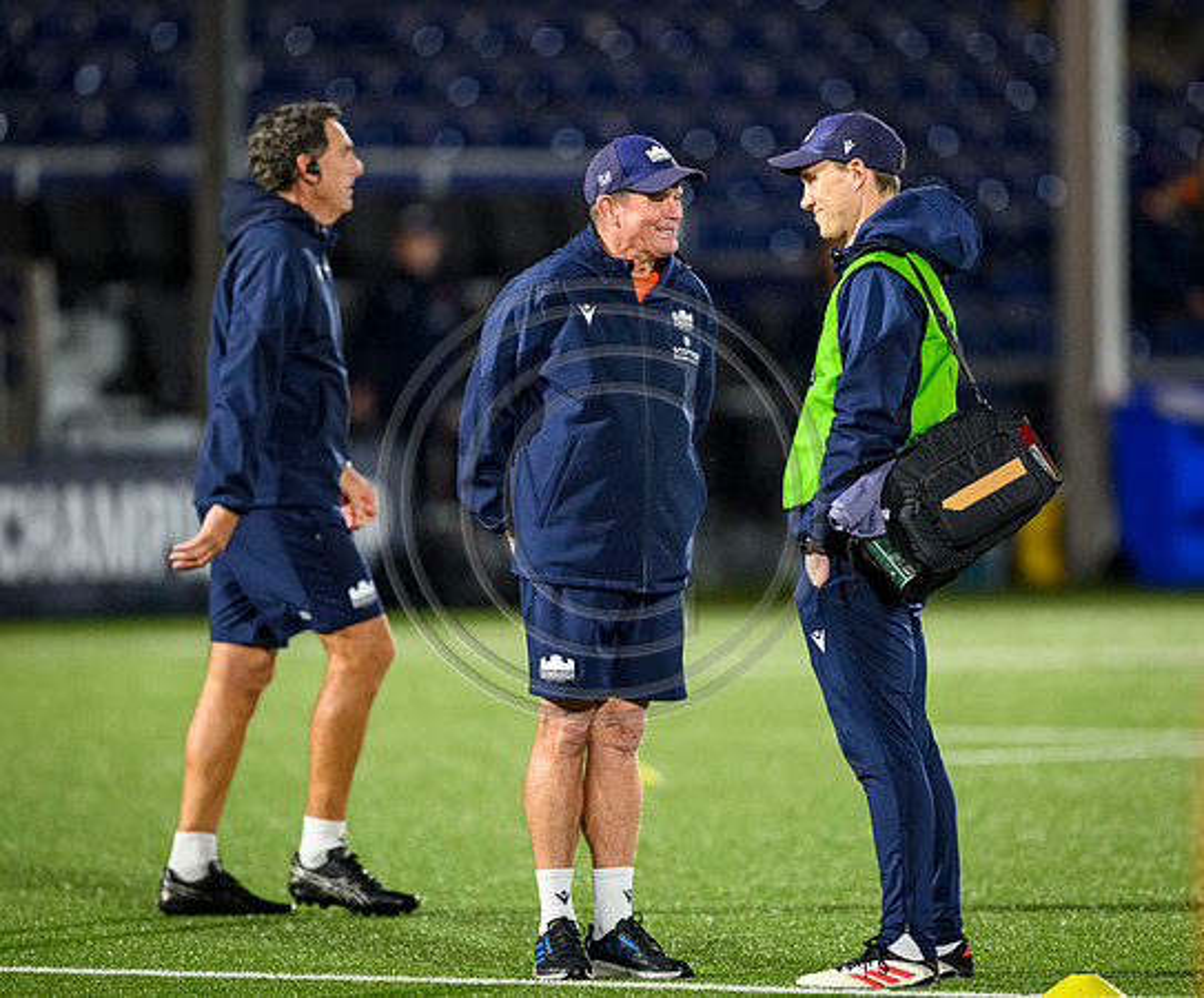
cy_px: 384
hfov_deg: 3.3
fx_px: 20716
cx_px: 640
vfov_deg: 2.8
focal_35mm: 573
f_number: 2.8
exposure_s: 1/640
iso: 5000
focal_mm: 400
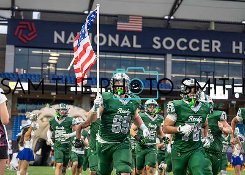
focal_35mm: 83
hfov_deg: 23.8
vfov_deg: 17.1
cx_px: 99
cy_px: 89
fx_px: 580
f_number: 2.8
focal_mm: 70
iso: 1250
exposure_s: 1/1250
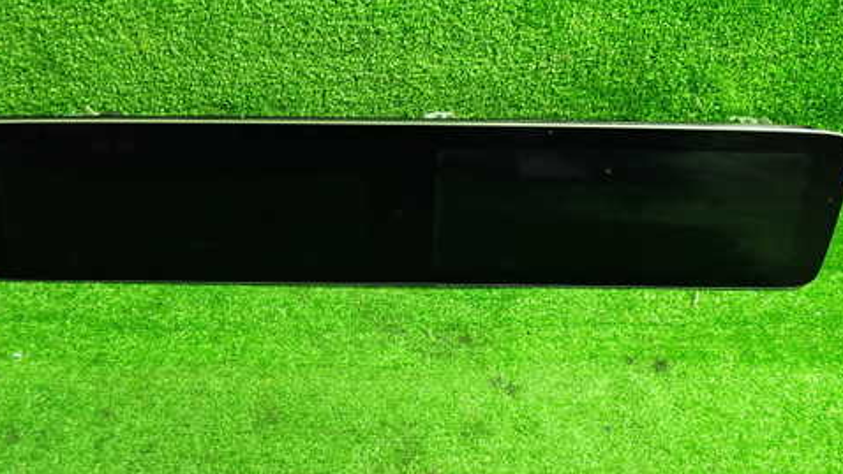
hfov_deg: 49.4
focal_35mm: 41
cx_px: 395
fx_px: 917
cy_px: 197
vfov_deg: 29.0
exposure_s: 1/30
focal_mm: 5.4
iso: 500
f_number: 2.3
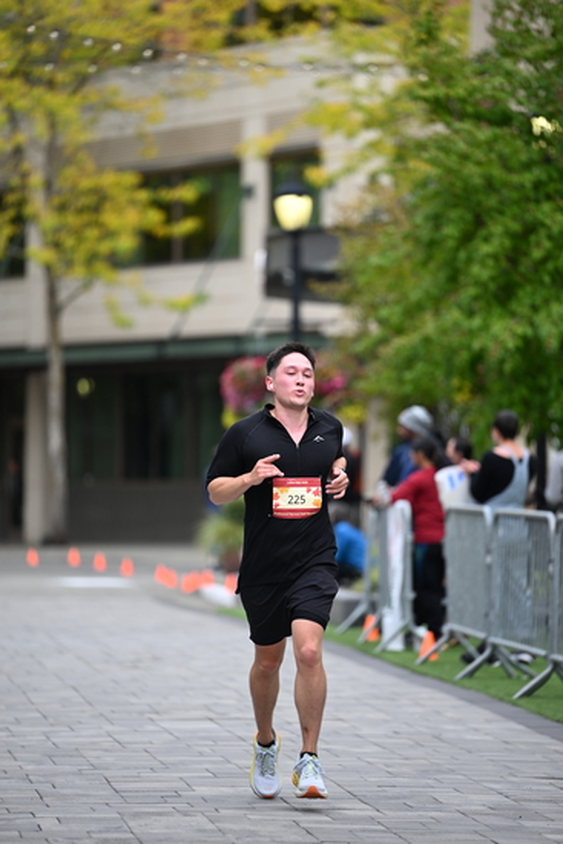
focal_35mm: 200
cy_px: 422
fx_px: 4688
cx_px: 282
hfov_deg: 6.9
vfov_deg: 10.3
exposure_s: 1/2000
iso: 640
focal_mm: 200
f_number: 2.8
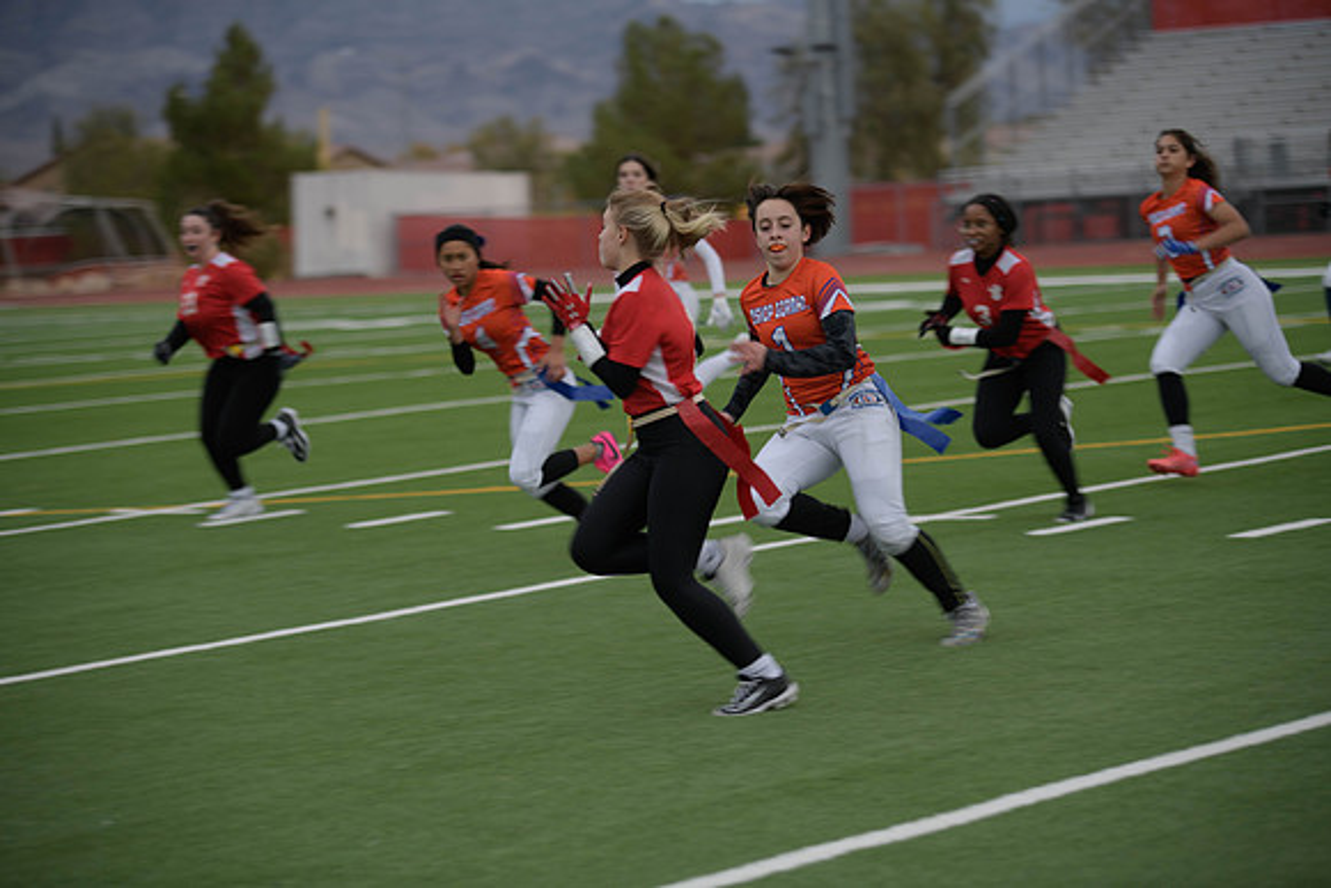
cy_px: 444
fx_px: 4142
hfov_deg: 18.3
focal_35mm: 112
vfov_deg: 12.2
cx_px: 666
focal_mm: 112
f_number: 2.8
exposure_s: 1/200
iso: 200
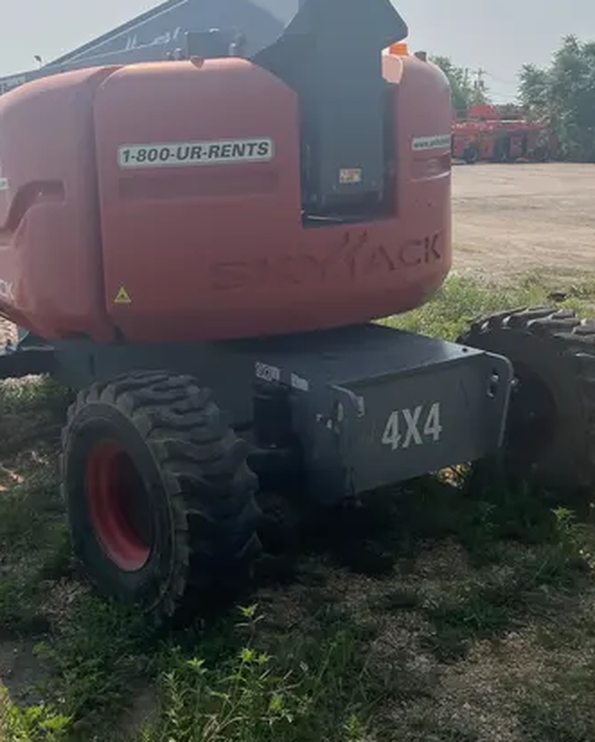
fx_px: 989
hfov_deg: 32.8
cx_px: 146
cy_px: 276
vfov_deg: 40.8
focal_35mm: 45
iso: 50
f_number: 1.6
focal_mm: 5.1
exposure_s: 1/7874
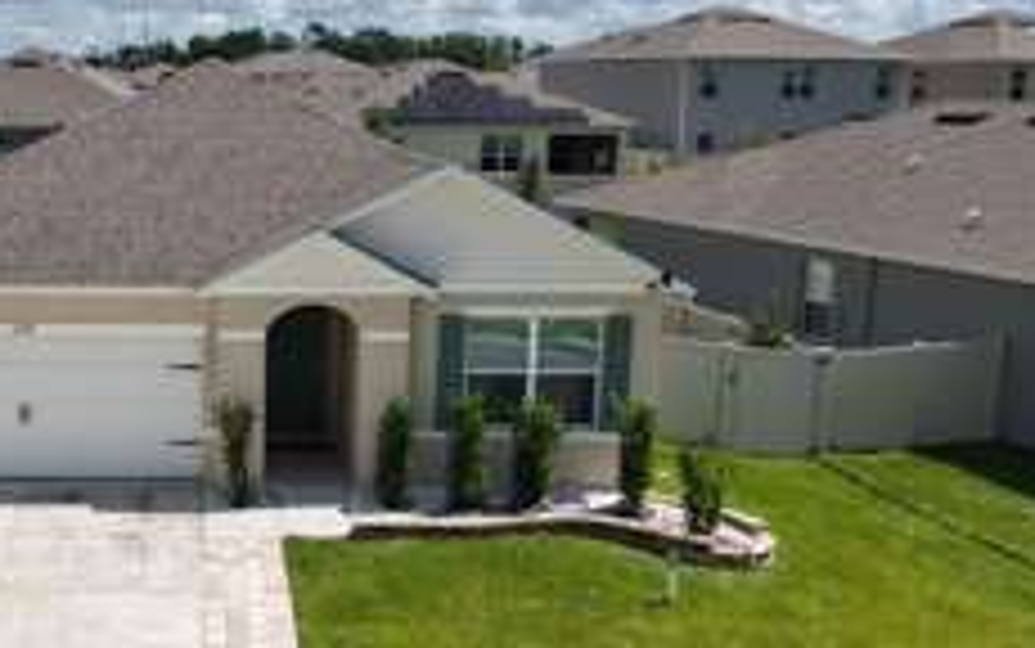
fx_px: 1496
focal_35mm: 53
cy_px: 342
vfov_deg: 24.4
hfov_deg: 36.7
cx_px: 194
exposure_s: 1/500
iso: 130
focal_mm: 8.67
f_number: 1.8
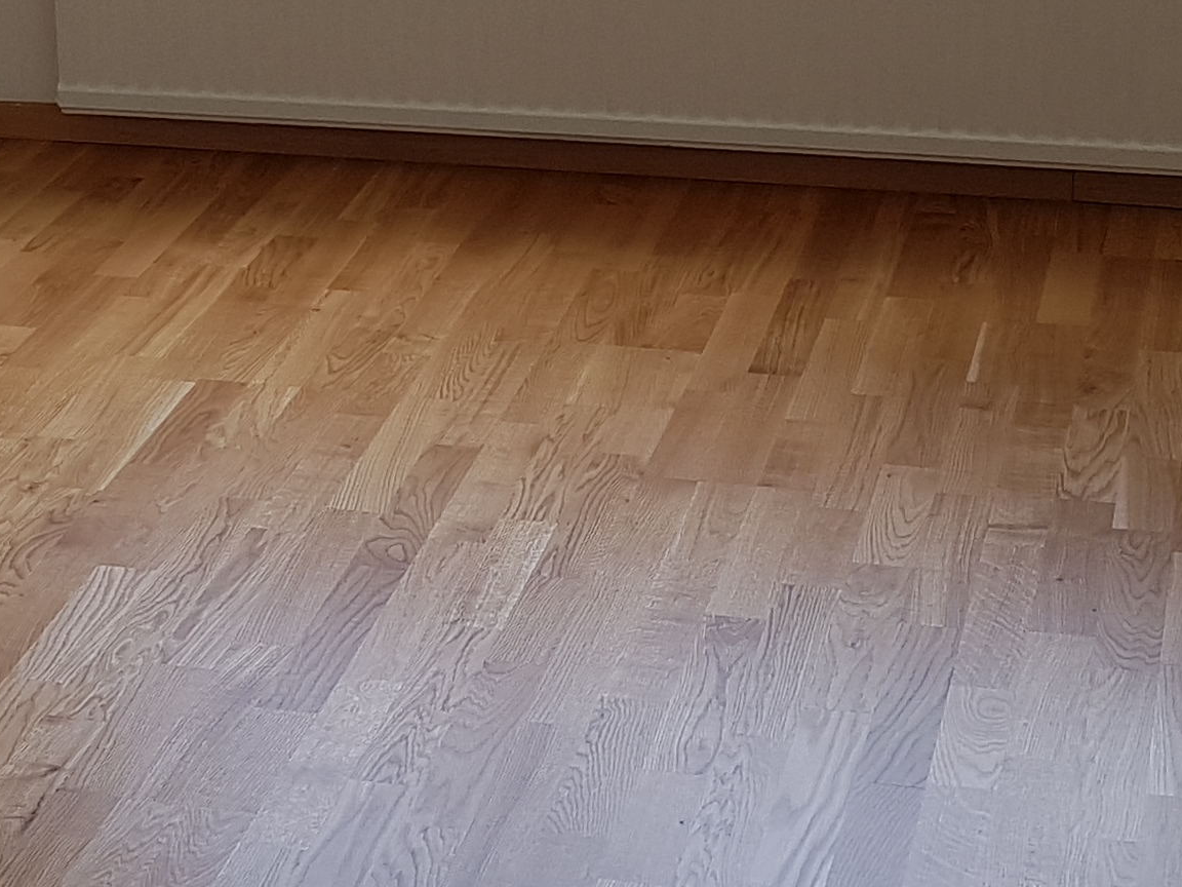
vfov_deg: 16.0
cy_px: 66
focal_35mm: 91
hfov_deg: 21.4
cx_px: 383
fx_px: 3107
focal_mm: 4.2
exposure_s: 1/255
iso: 50
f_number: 1.7
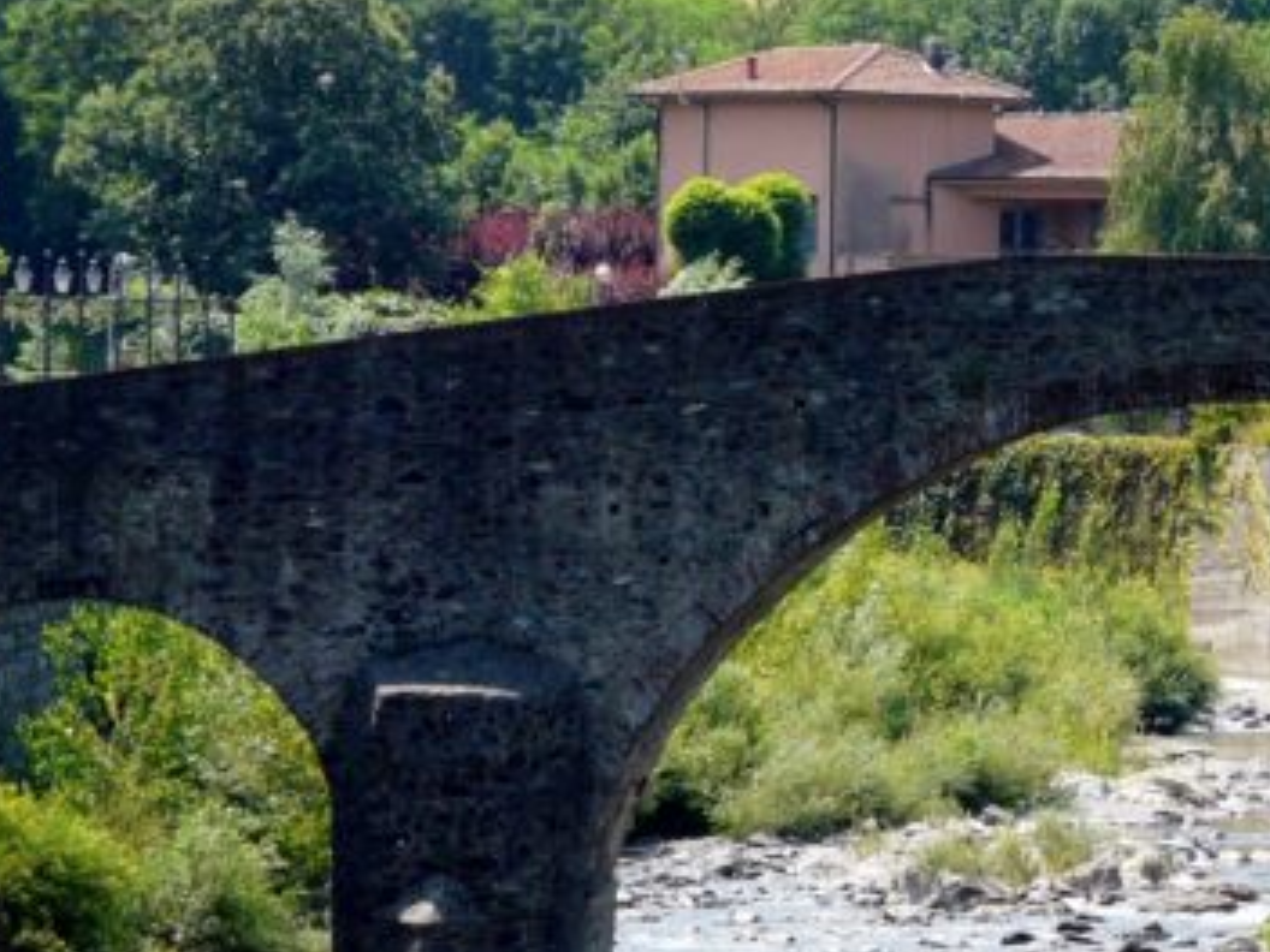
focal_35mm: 321
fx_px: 11777
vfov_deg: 4.6
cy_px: 393
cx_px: 1335
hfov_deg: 6.2
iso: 100
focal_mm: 24.2
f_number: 5
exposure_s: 1/250
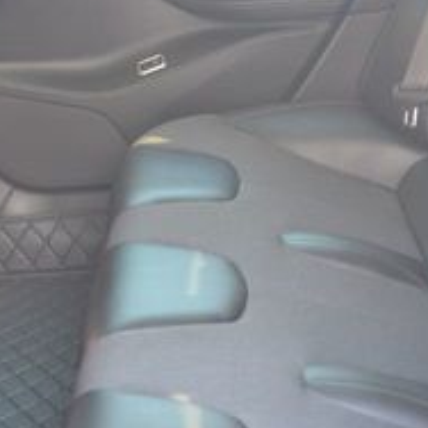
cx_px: 198
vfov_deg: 19.9
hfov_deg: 19.9
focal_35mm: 87
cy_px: 156
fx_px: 1217
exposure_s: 1/60
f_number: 3.8
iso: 500
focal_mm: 20
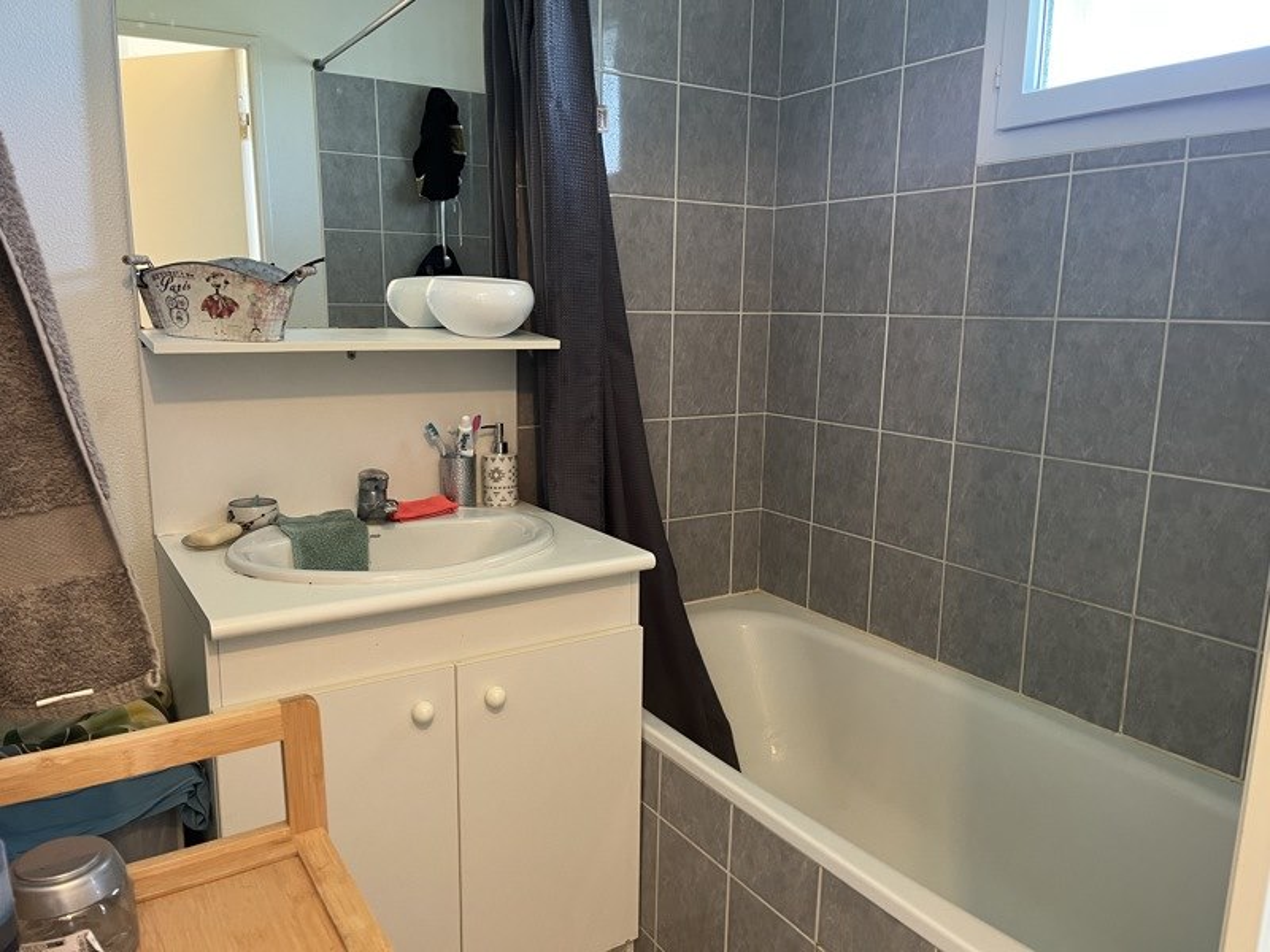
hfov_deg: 67.3
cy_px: 476
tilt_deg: -11.5
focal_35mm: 26
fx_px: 954
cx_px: 635
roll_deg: -0.3
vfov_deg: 53.1
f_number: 1.6
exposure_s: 1/50
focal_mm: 5.1
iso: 160
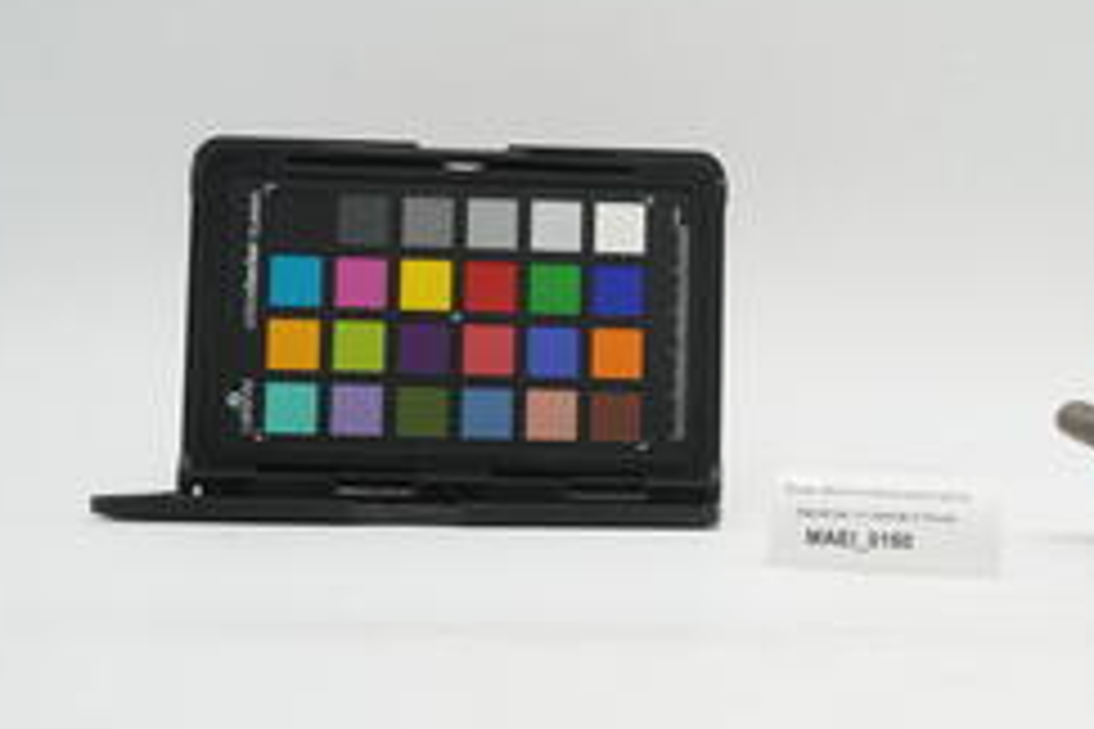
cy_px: 477
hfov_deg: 26.6
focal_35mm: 74
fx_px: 2248
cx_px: 941
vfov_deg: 18.4
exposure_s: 1/10
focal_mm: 25
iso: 100
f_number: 16
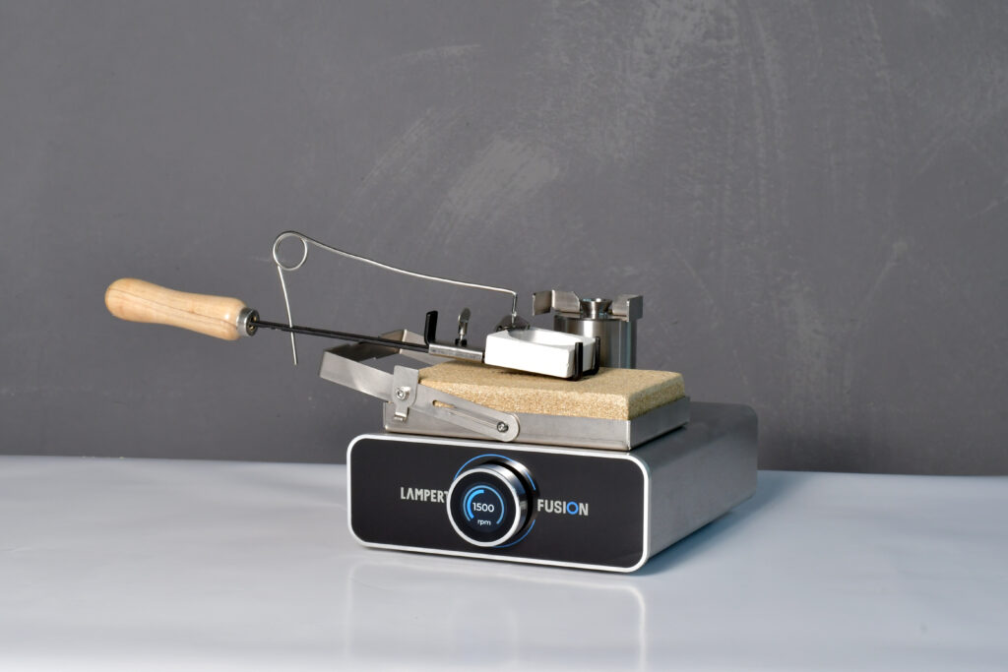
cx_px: 504
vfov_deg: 18.2
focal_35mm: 75
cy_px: 336
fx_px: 2100
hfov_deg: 27.0
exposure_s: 1/10
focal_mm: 50
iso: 640
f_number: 14
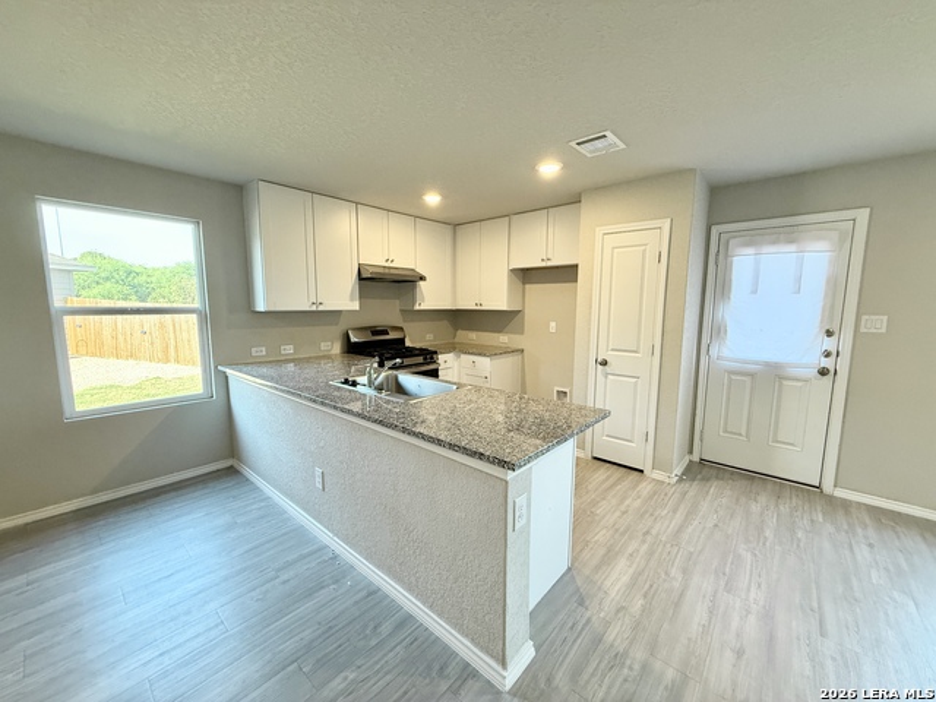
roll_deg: -0.2
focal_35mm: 14
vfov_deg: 85.7
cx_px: 468
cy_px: 351
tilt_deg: -5.7
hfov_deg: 102.1
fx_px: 379
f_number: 2.2
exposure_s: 1/120
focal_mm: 2.22
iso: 320
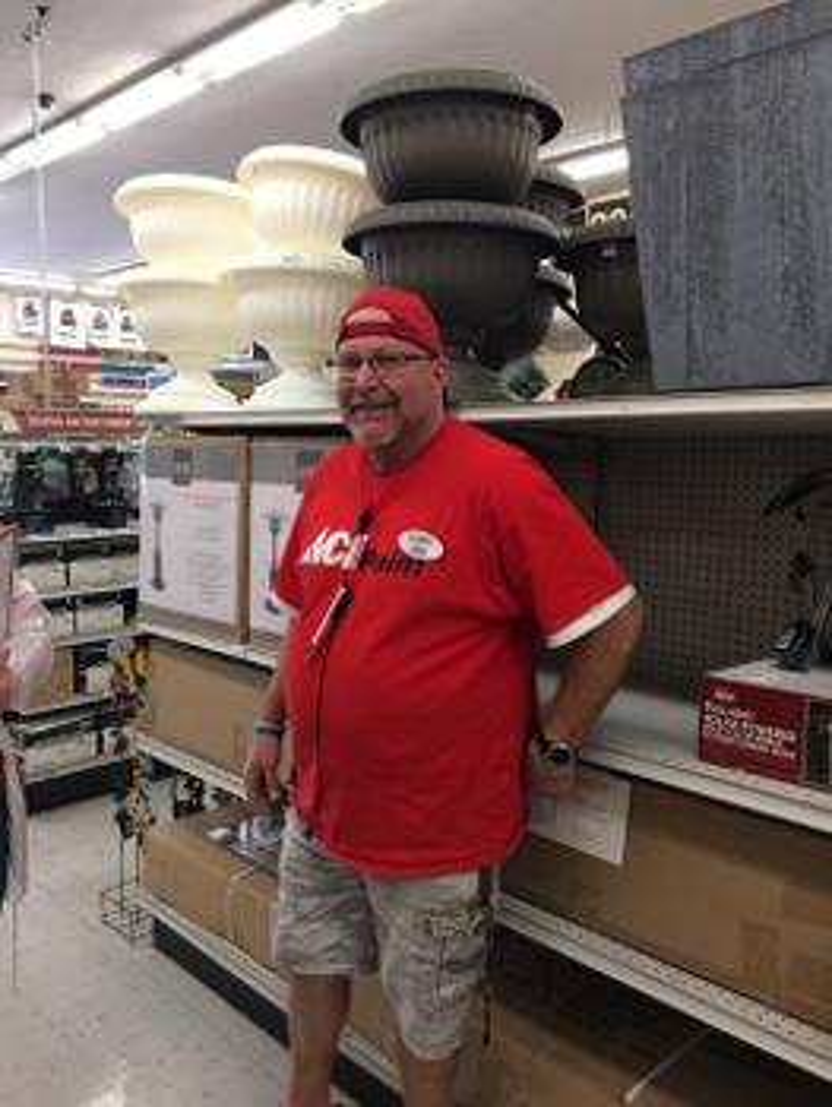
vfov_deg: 61.6
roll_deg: +0.7
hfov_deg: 48.3
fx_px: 928
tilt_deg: -9.1
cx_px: 416
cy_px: 554
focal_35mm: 29
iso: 40
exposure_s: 1/30
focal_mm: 4.15
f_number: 2.2
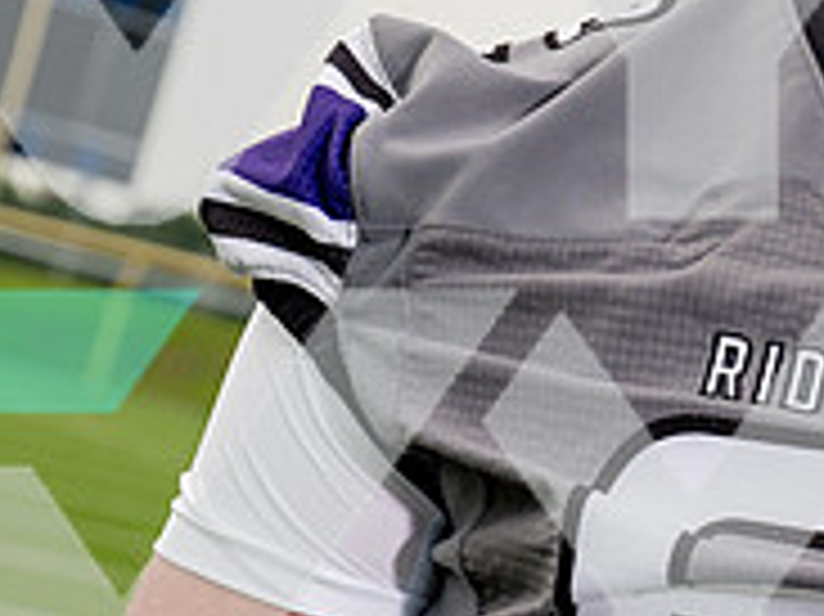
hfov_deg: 11.2
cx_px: 892
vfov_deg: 8.5
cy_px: -16
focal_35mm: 174
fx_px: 4139
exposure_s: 1/800
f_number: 5.6
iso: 125
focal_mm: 57
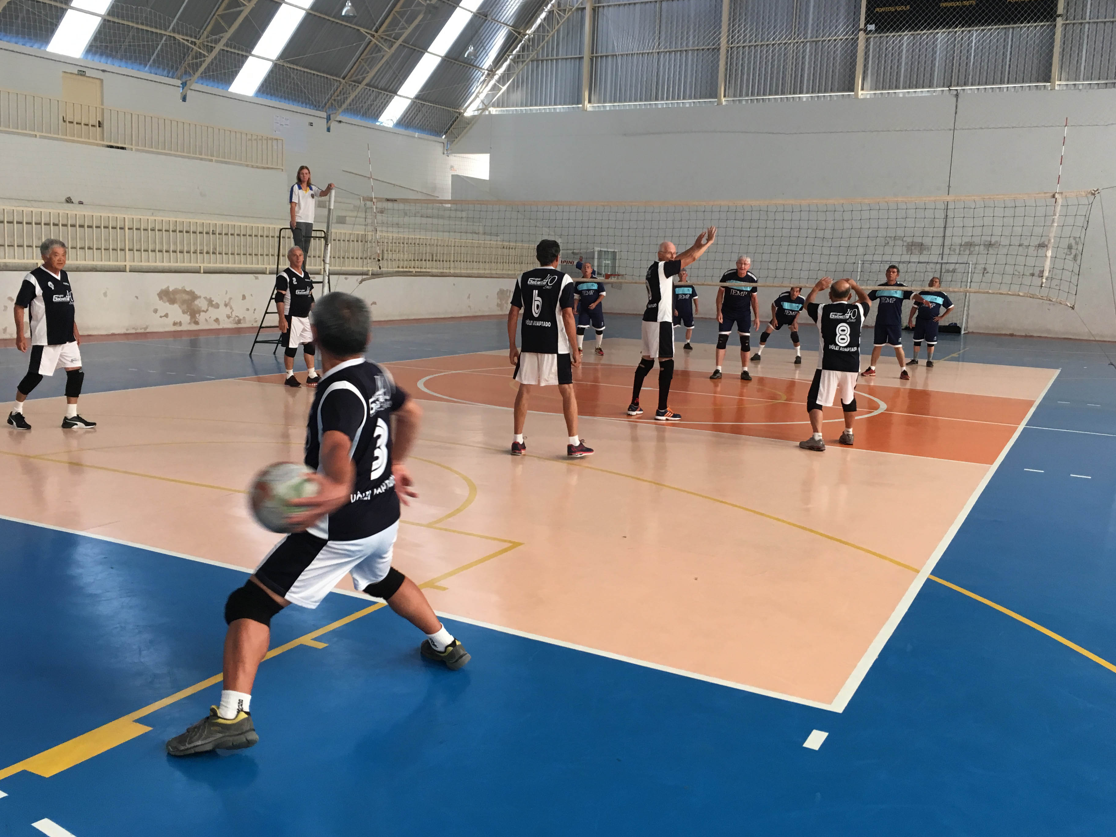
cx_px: 531
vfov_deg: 44.2
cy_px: 403
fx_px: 1032
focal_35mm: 32
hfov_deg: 56.8
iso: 32
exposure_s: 1/30
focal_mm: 4.15
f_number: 2.2
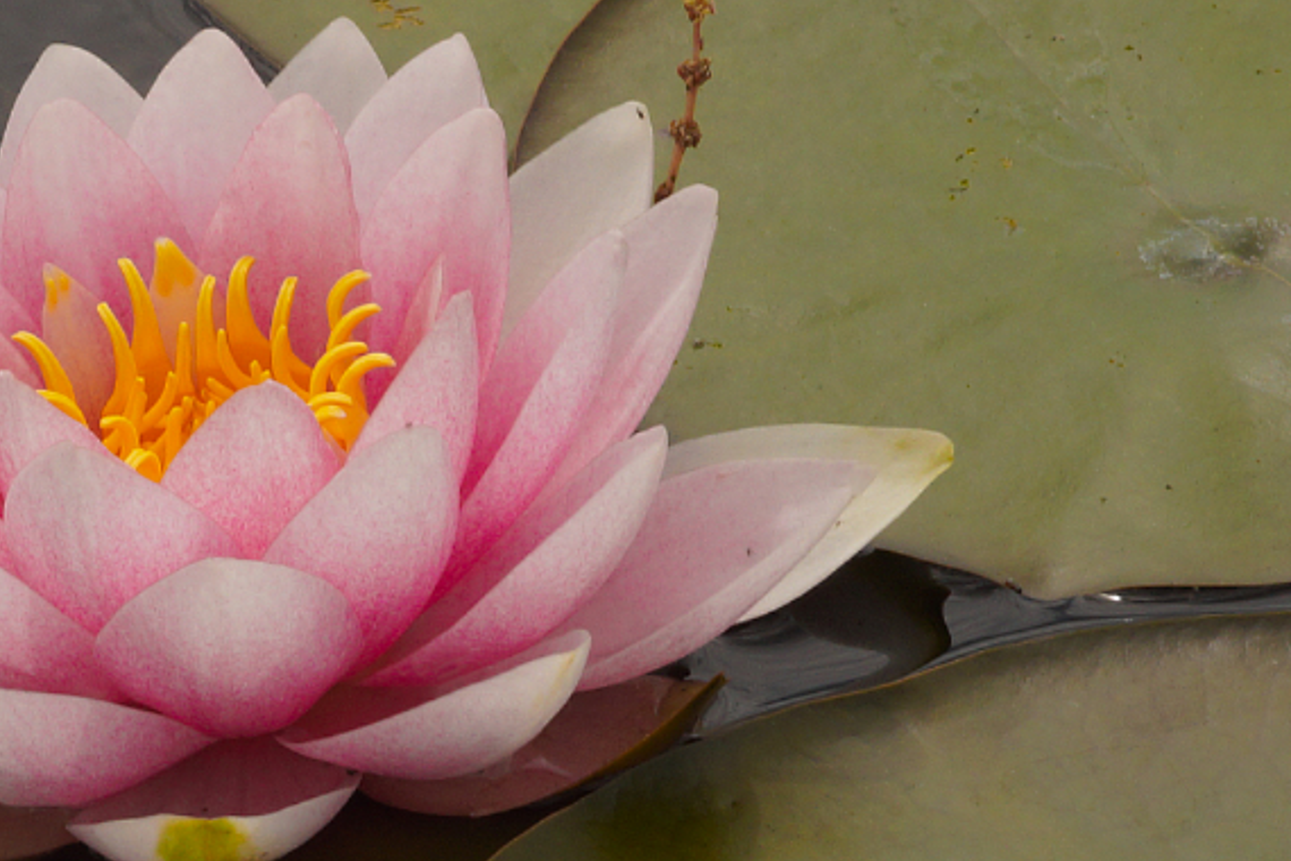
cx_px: -52
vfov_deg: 4.3
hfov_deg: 6.5
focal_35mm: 316
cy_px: 702
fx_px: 11331
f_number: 14
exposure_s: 1/160
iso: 200
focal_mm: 100
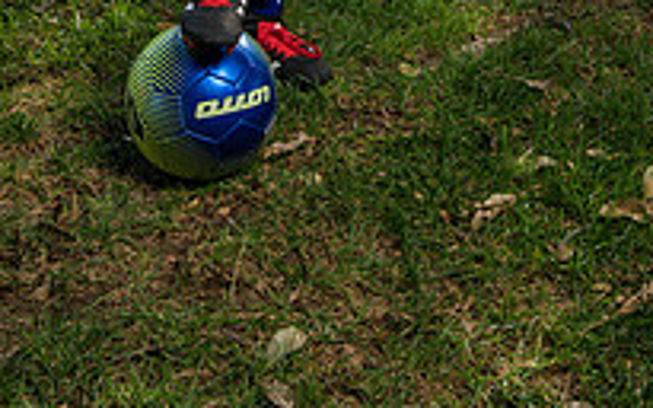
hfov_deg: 30.6
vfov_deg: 16.6
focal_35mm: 67
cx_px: 312
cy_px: -296
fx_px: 1192
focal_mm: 30
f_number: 5.6
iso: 100
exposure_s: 1/160
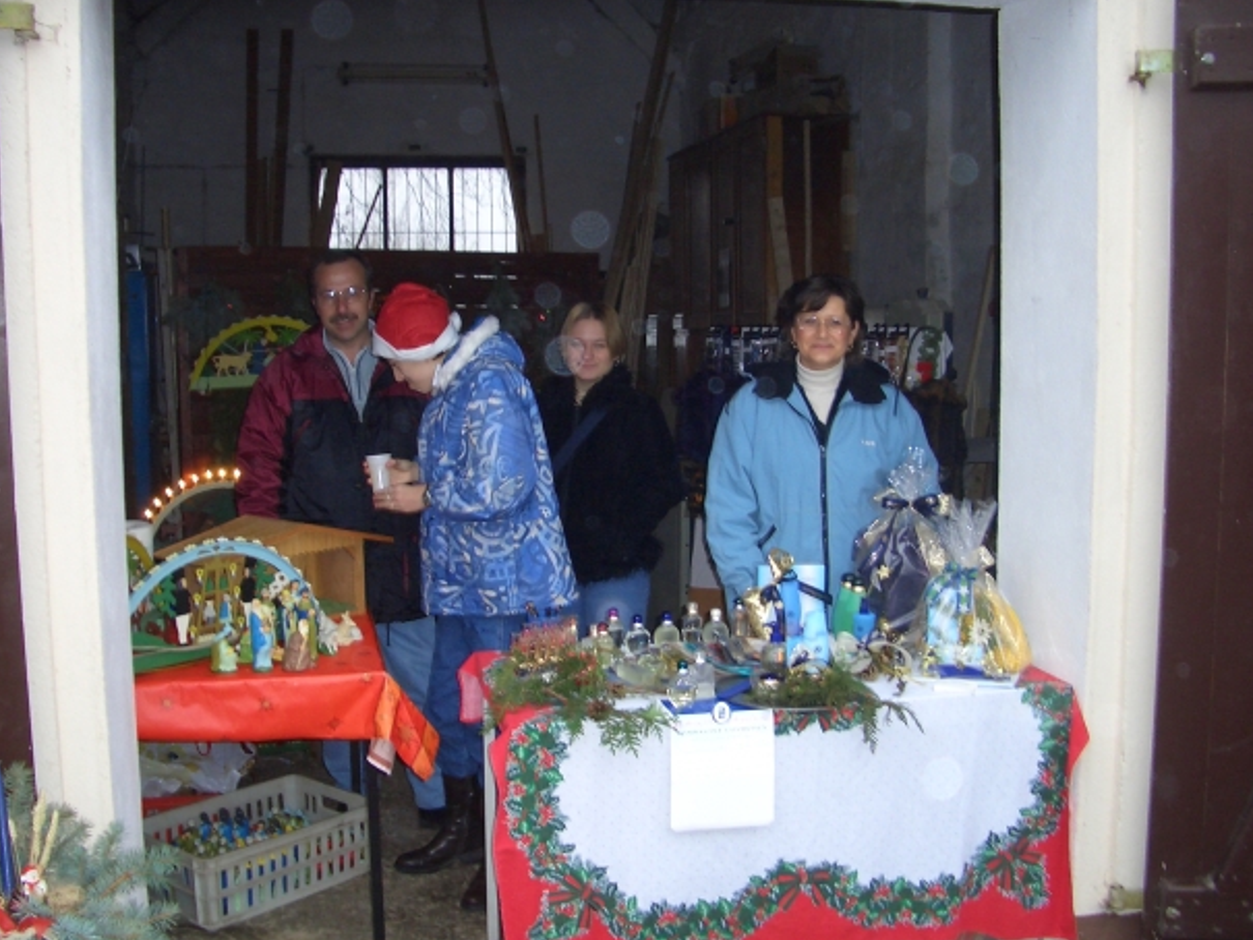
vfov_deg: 38.7
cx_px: 605
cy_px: 474
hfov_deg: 50.1
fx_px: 1340
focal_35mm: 37
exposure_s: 1/40
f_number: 2.6
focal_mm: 5.8
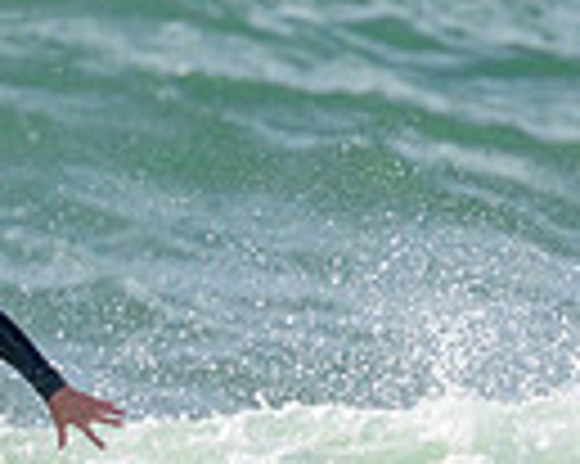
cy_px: 660
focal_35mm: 3376
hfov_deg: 0.6
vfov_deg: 0.5
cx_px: 108
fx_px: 57908
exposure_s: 1/2000
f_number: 11
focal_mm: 800
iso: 800
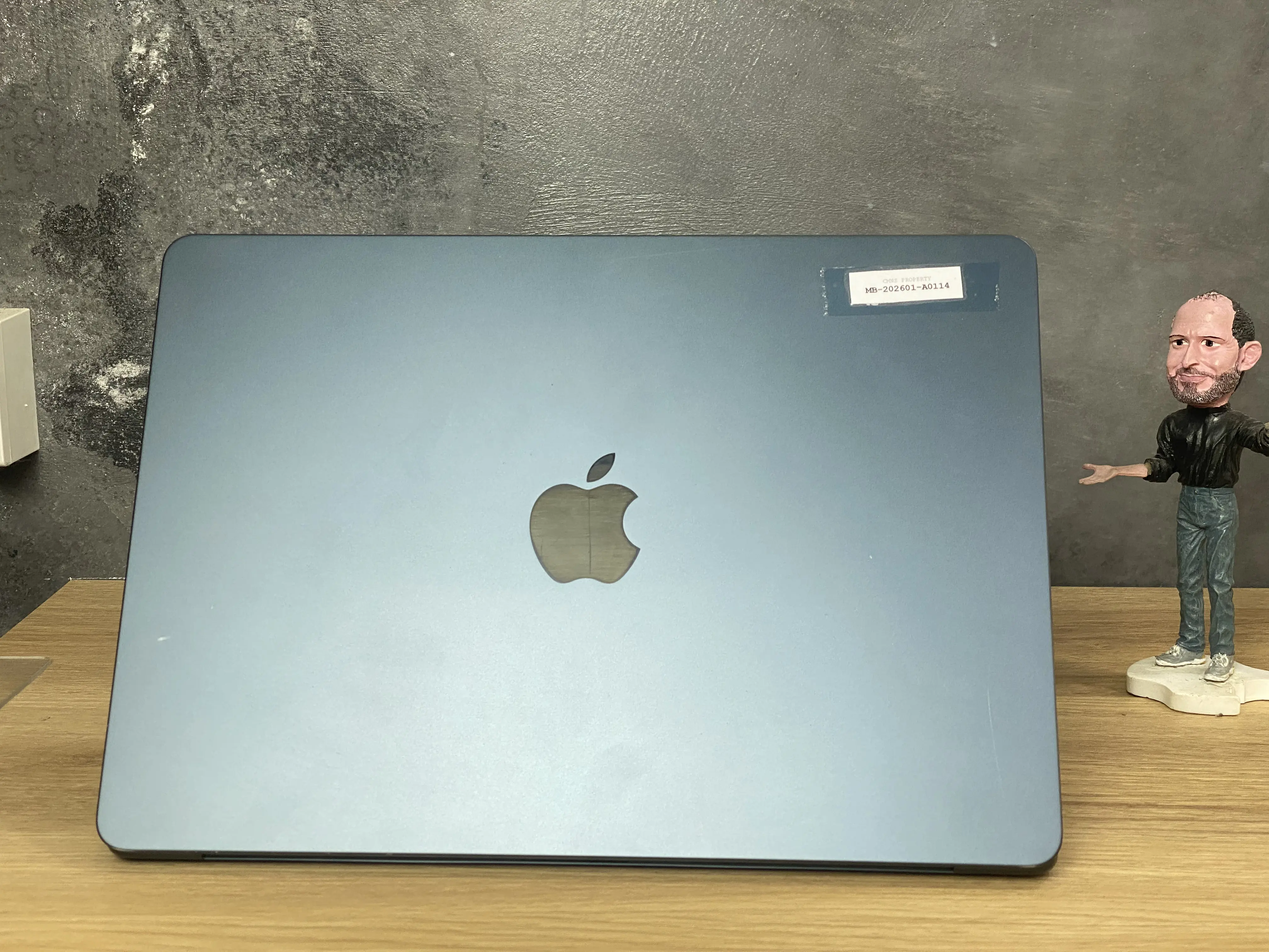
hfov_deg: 36.8
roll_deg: +0.5
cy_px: 476
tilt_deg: -11.5
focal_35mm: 52
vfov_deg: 28.0
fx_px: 1906
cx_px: 634
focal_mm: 6
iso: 80
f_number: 2
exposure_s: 1/50
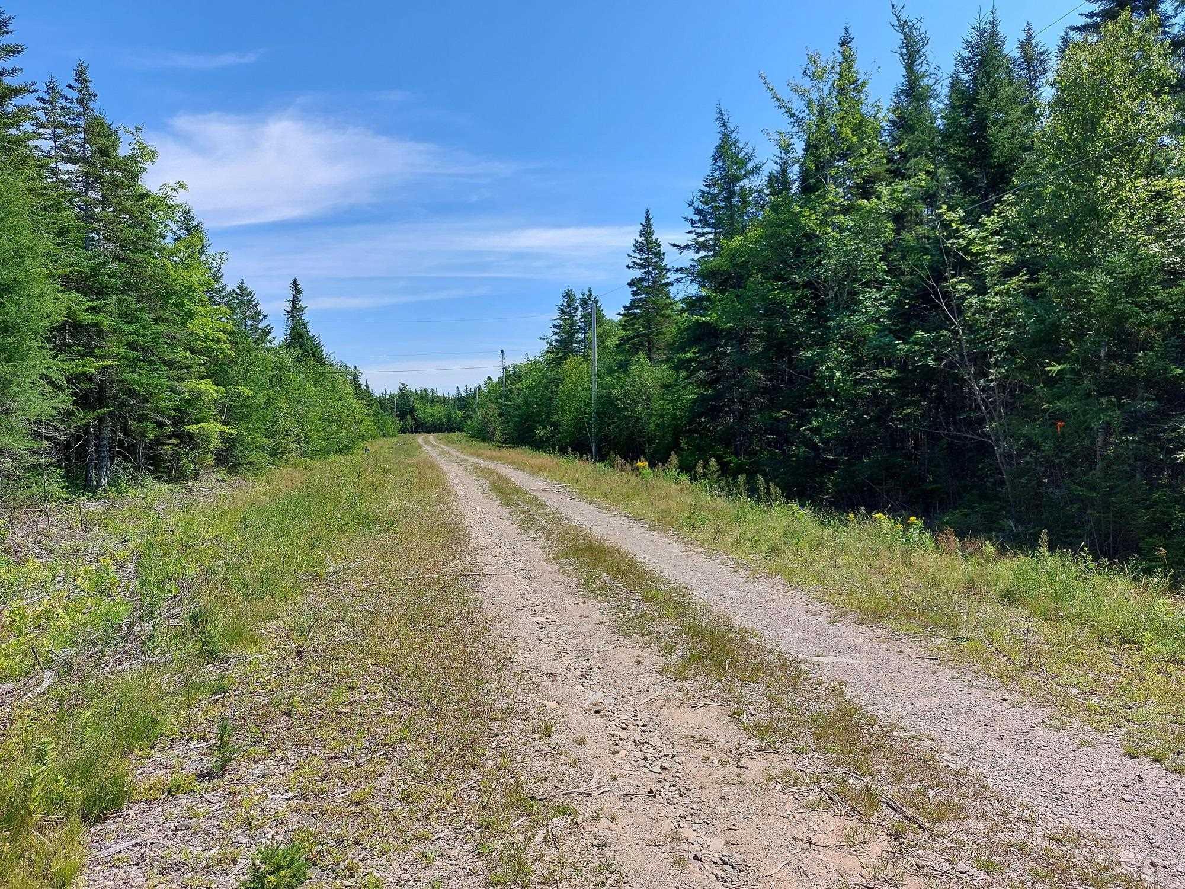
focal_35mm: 24
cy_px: 444
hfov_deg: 71.6
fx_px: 822
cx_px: 592
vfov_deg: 56.8
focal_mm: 5.23
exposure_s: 1/855
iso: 25
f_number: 1.8
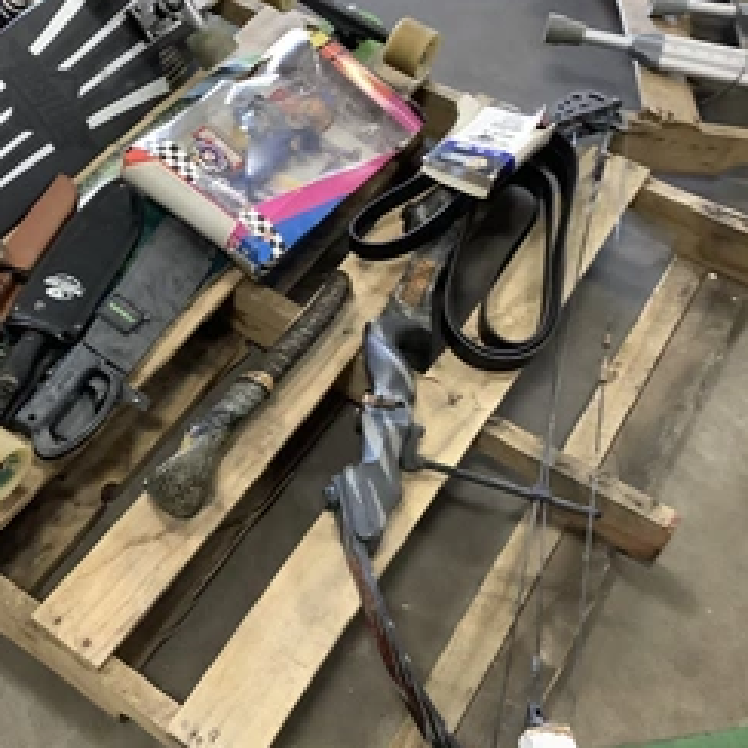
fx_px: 1100
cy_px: 353
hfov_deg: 36.9
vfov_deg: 37.5
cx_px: 212
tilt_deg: -51.8
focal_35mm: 45
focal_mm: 3.3
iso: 320
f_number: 2.4
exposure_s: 1/40
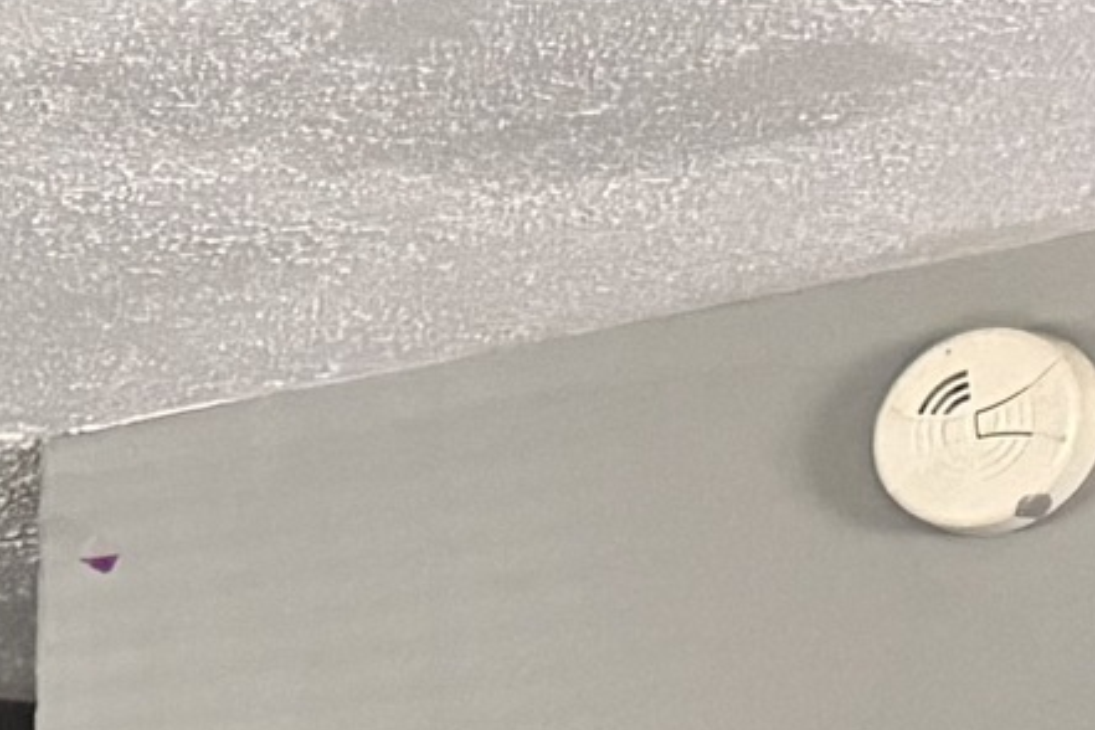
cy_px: 1537
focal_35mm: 174
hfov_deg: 9.3
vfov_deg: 7.5
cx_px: -2207
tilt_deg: +1.4
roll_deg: -1.3
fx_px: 5292
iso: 640
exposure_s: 1/60
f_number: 1.78
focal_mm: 6.76
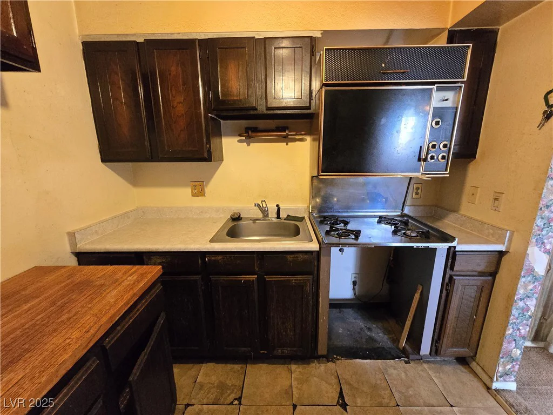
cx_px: 276
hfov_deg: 106.2
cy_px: 208
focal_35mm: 13
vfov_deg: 89.9
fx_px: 208
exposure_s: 1/60
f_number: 2.2
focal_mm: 2.2
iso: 1600
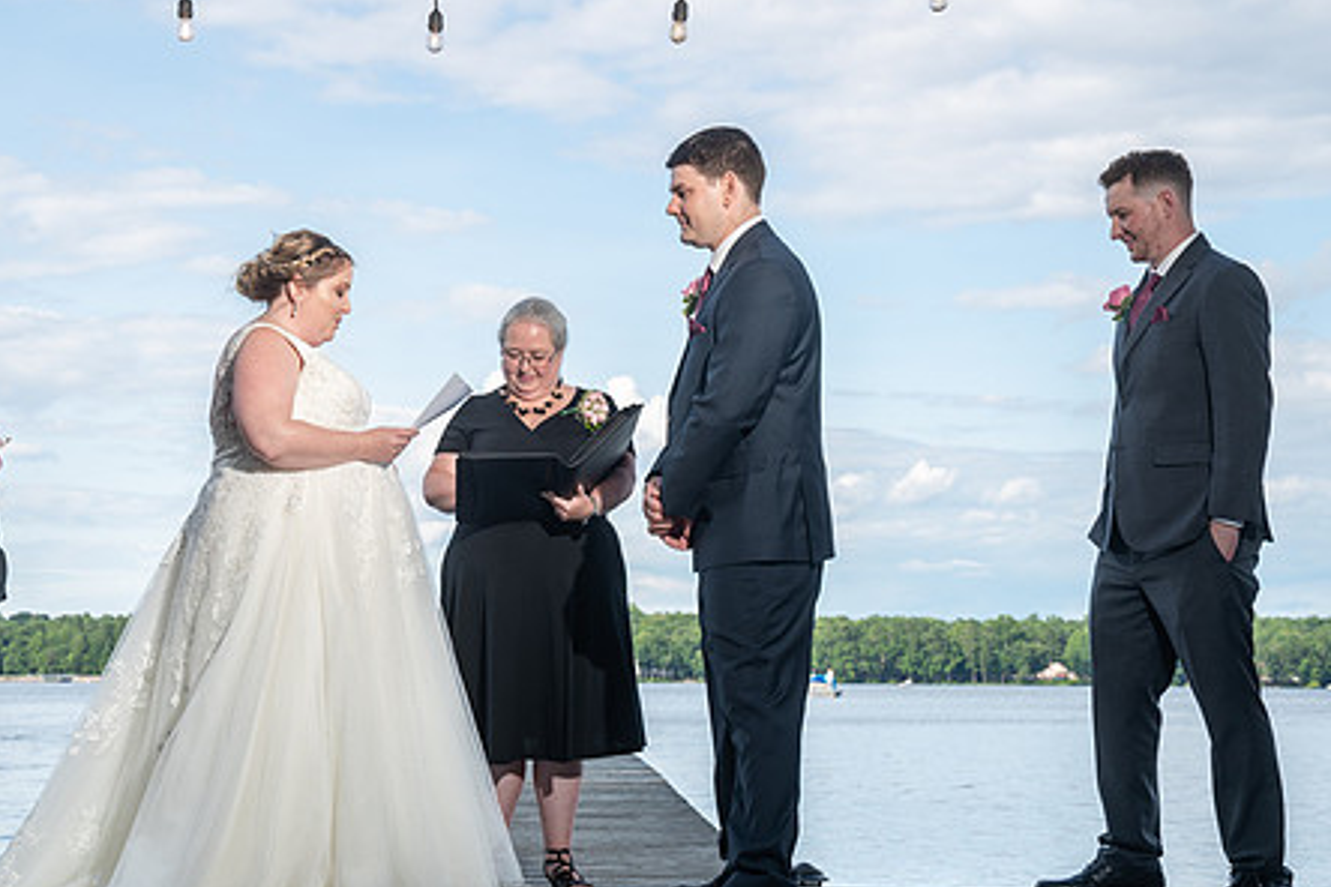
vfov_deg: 20.6
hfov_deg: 30.4
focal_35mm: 66
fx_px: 2440
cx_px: 485
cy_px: 496
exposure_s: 1/250
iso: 100
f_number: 5.6
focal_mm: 50
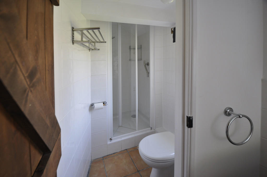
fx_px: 111
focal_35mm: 15
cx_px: 134
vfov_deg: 77.2
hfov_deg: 100.5
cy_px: 88
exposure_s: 1/60
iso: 450
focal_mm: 10
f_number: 4
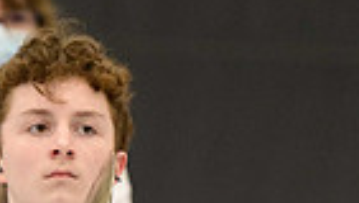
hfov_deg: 1.6
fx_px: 12716
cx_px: 46
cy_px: 518
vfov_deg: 0.9
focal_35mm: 1333
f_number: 5.6
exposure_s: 1/250
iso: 6400
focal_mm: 400
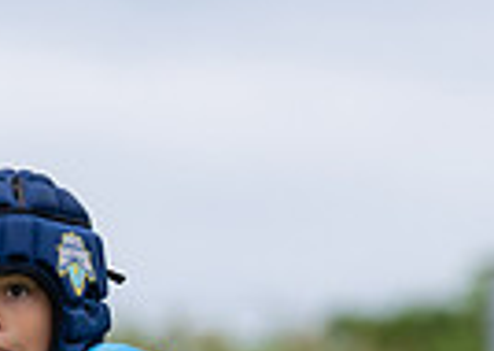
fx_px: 10440
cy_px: 459
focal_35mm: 746
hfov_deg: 2.7
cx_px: 148
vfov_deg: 1.9
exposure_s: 1/1250
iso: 640
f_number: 3.2
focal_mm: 134
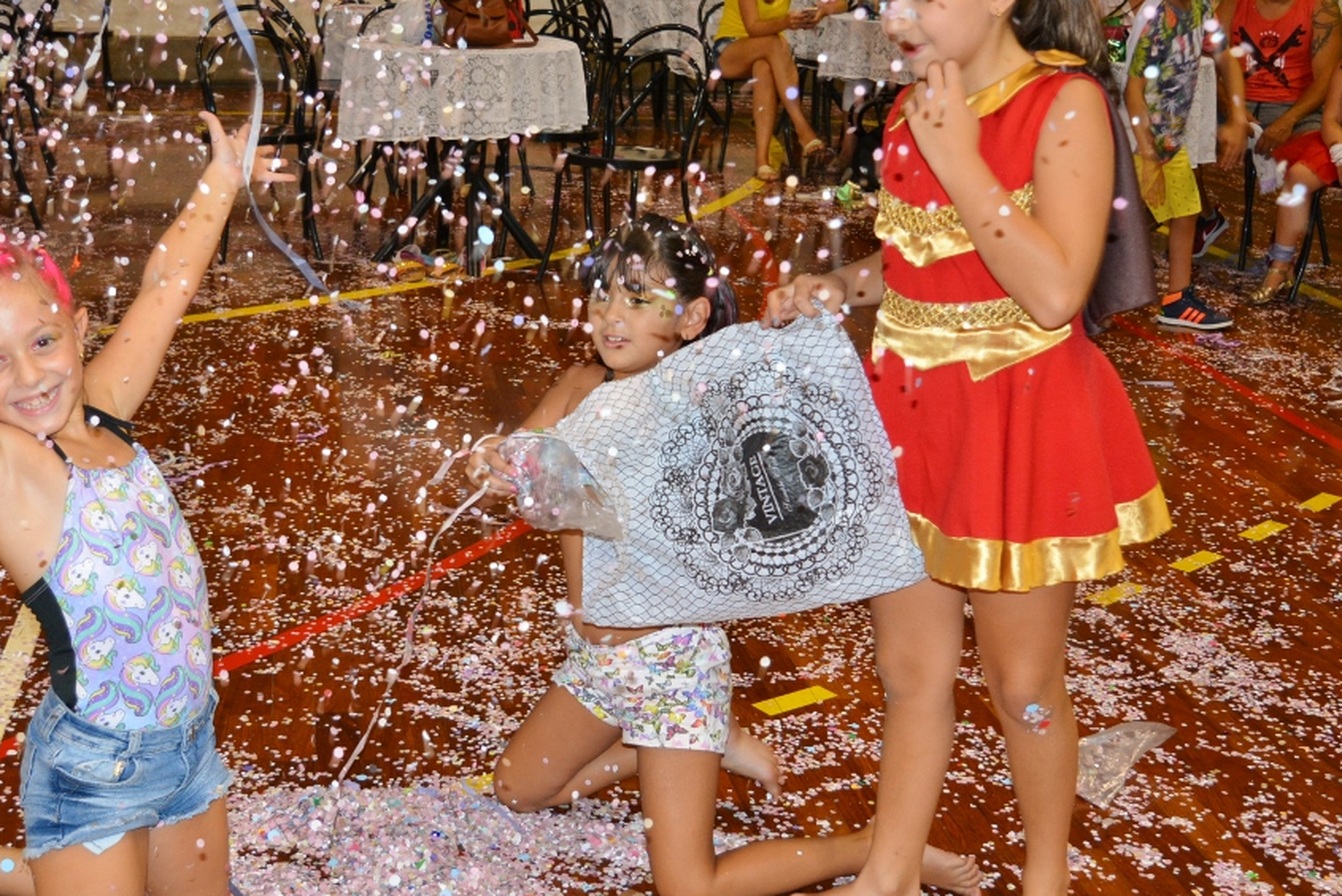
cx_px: 516
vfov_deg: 27.0
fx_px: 1864
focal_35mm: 50
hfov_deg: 39.4
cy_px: 443
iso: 500
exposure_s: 1/60
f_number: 3.8
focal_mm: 22
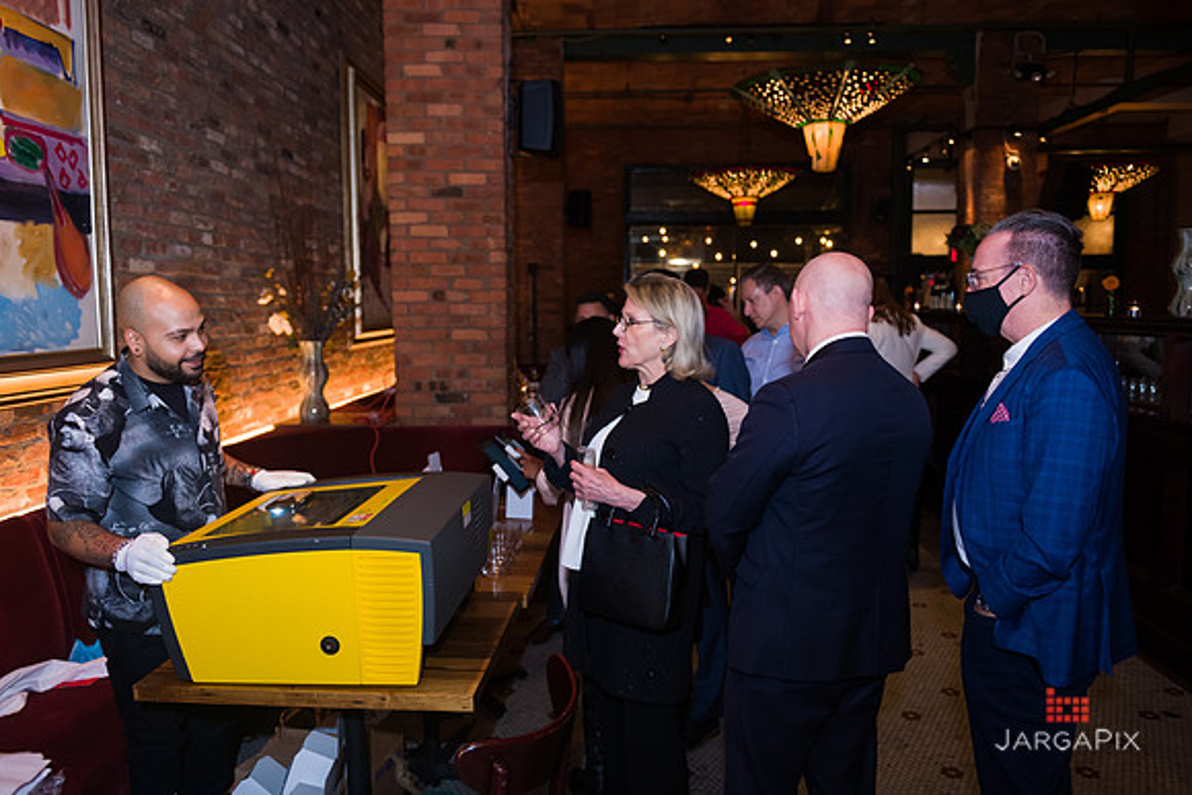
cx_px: 596
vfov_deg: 48.0
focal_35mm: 27
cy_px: 398
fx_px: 894
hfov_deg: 67.4
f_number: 3.2
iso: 1000
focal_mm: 27
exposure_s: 1/125
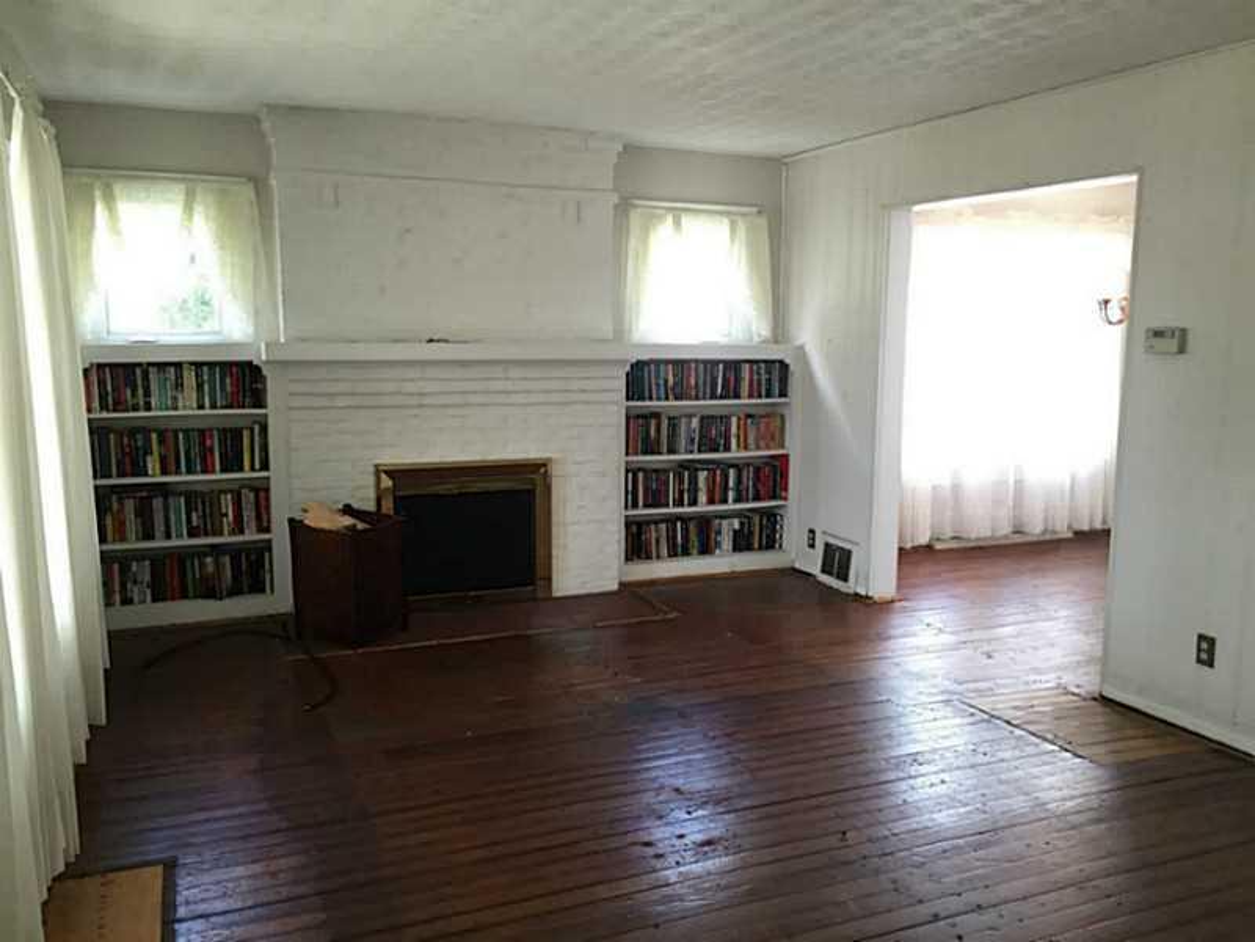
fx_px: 1051
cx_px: 628
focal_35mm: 29
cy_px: 471
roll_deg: -0.9
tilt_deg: -8.6
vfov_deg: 48.2
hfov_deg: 61.7
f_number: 2.2
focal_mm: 4.15
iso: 80
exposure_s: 1/30
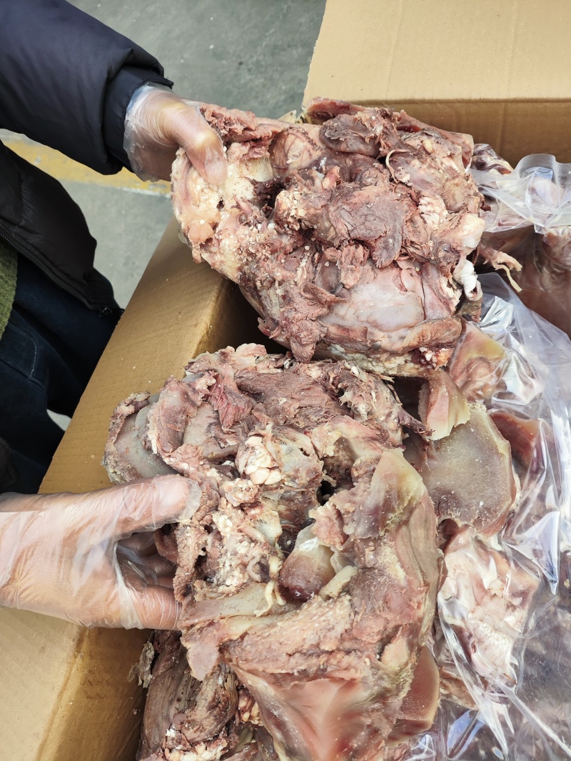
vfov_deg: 69.4
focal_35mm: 25
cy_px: 380
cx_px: 286
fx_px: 549
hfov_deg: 54.9
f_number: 1.79
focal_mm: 4.71
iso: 200
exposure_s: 1/567
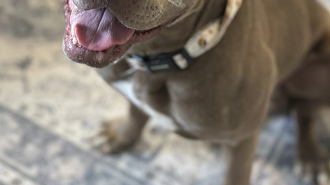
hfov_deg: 29.8
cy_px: -24
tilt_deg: -39.1
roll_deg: -2.6
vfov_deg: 16.4
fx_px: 621
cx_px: 165
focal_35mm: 71
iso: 500
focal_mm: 6.86
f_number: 1.78
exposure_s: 1/40
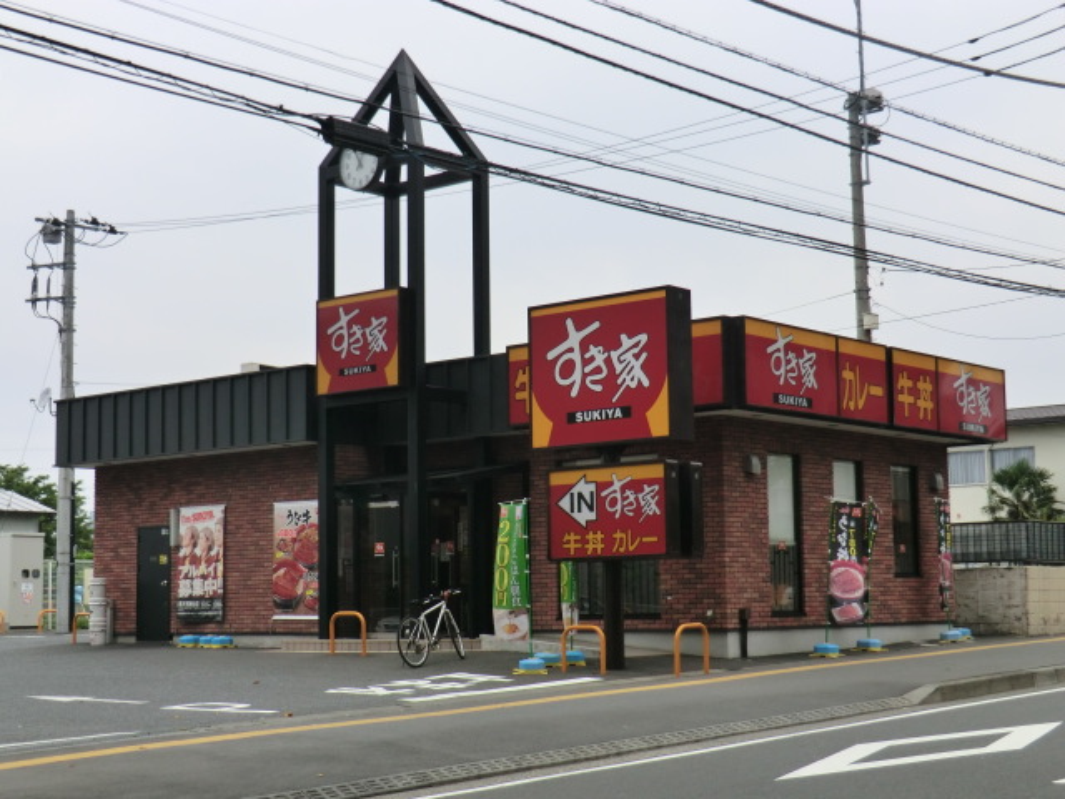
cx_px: 532
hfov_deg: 34.9
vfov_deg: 26.6
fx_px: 1692
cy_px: 400
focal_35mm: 55
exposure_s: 1/800
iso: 80
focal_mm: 9.8
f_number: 4.2
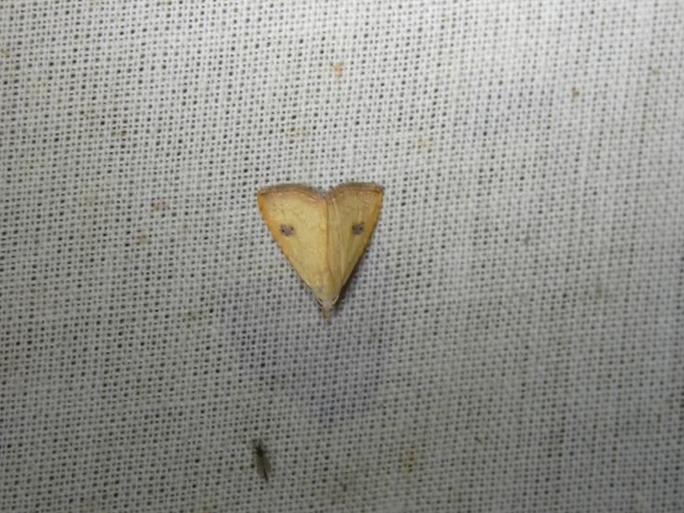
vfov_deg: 12.8
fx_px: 2293
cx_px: 311
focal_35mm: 116
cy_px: 240
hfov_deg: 17.0
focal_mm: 18.3
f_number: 4.9
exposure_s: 1/60
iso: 80
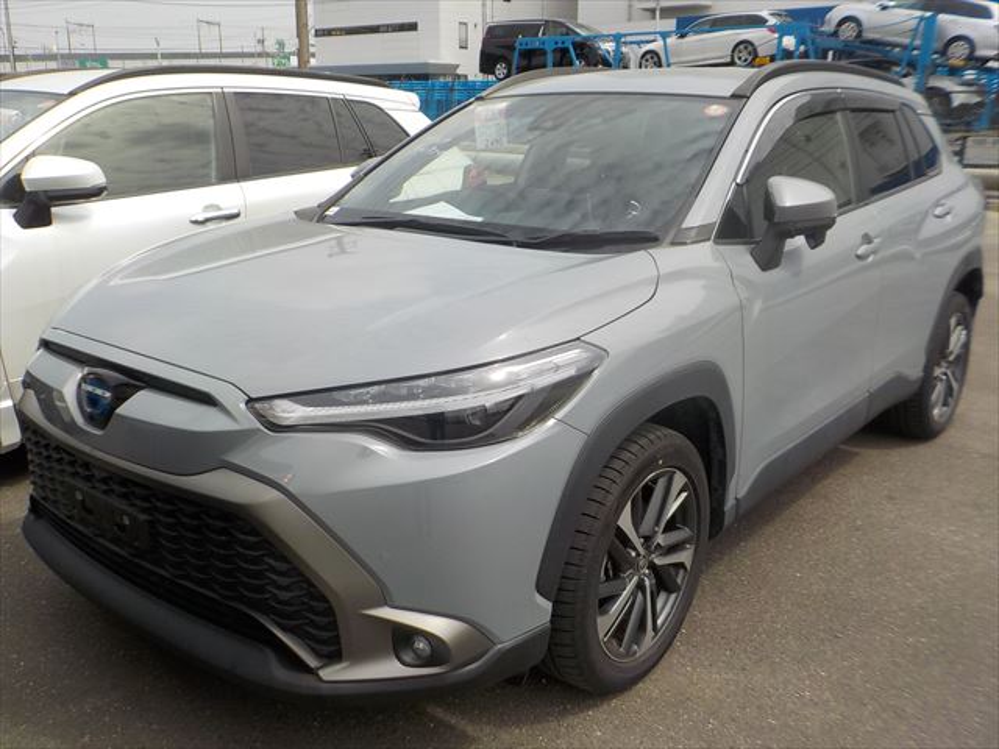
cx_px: 500
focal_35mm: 30
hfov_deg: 60.0
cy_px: 374
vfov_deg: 46.8
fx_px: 866
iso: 125
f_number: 3.3
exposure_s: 1/1250
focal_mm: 4.1
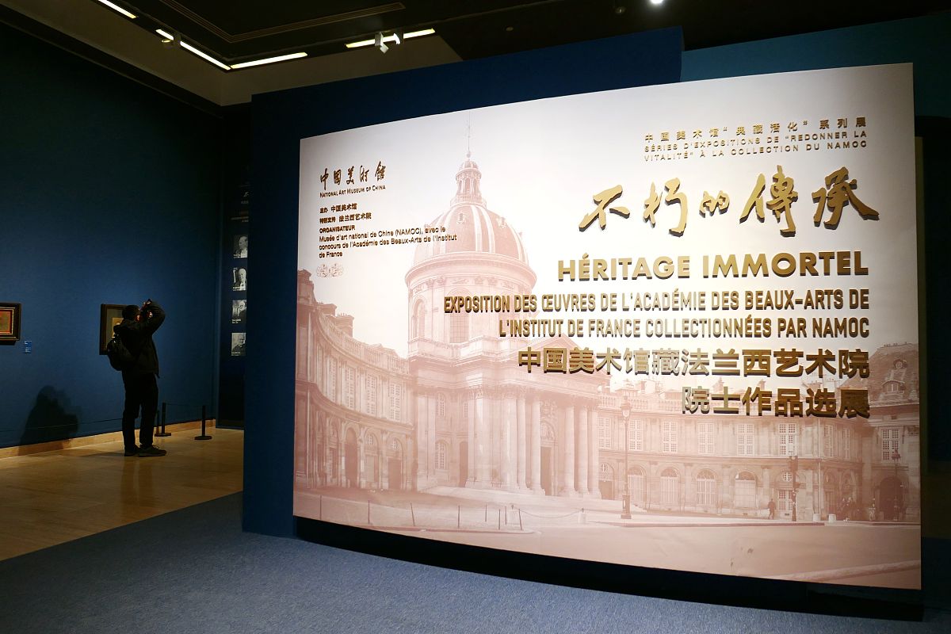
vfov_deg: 53.1
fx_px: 634
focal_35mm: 24
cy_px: 317
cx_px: 476
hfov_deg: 73.7
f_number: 1.4
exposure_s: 1/80
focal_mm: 8.8
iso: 125
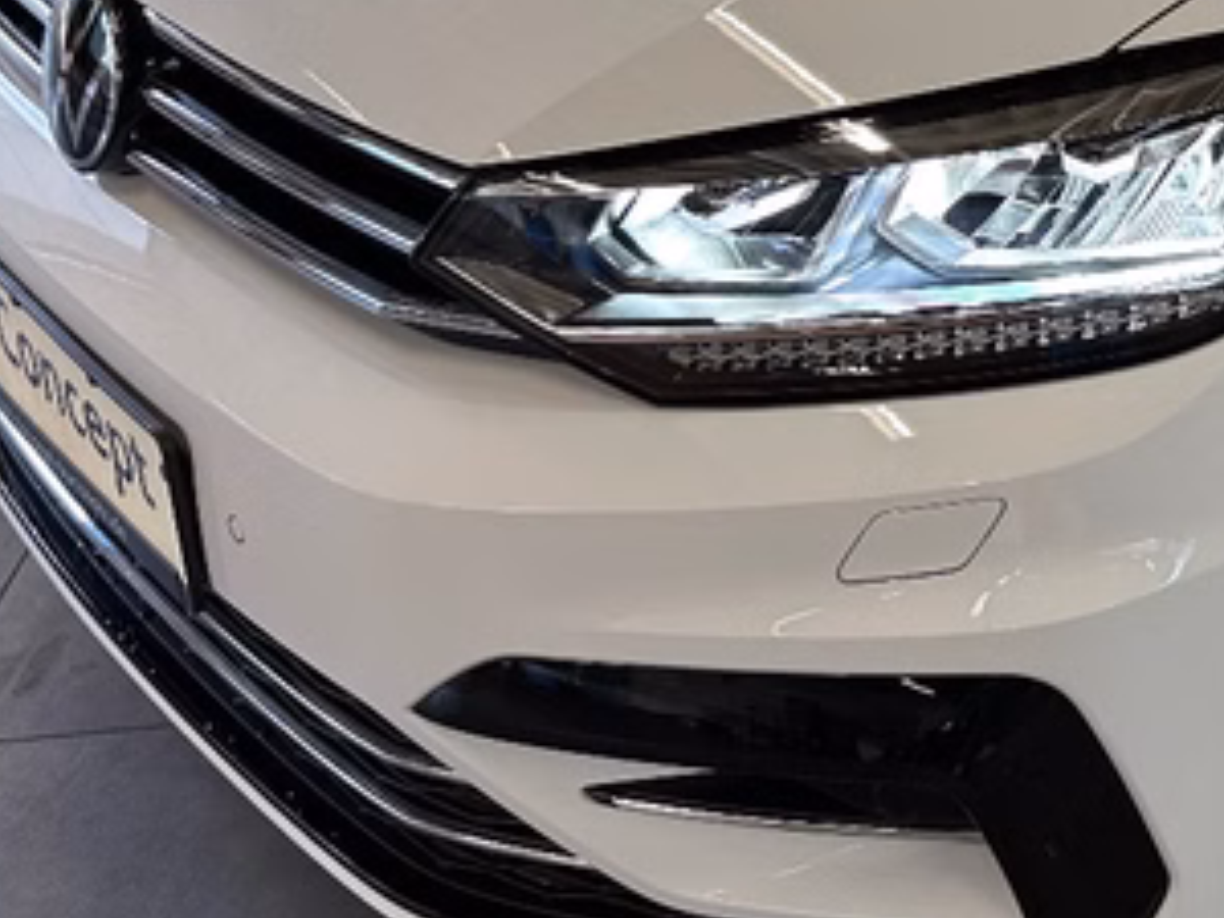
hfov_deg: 27.5
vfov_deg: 21.8
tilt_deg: -21.1
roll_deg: -0.5
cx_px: 1375
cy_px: -73
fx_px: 2263
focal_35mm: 64
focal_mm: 6.86
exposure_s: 1/100
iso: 100
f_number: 1.78
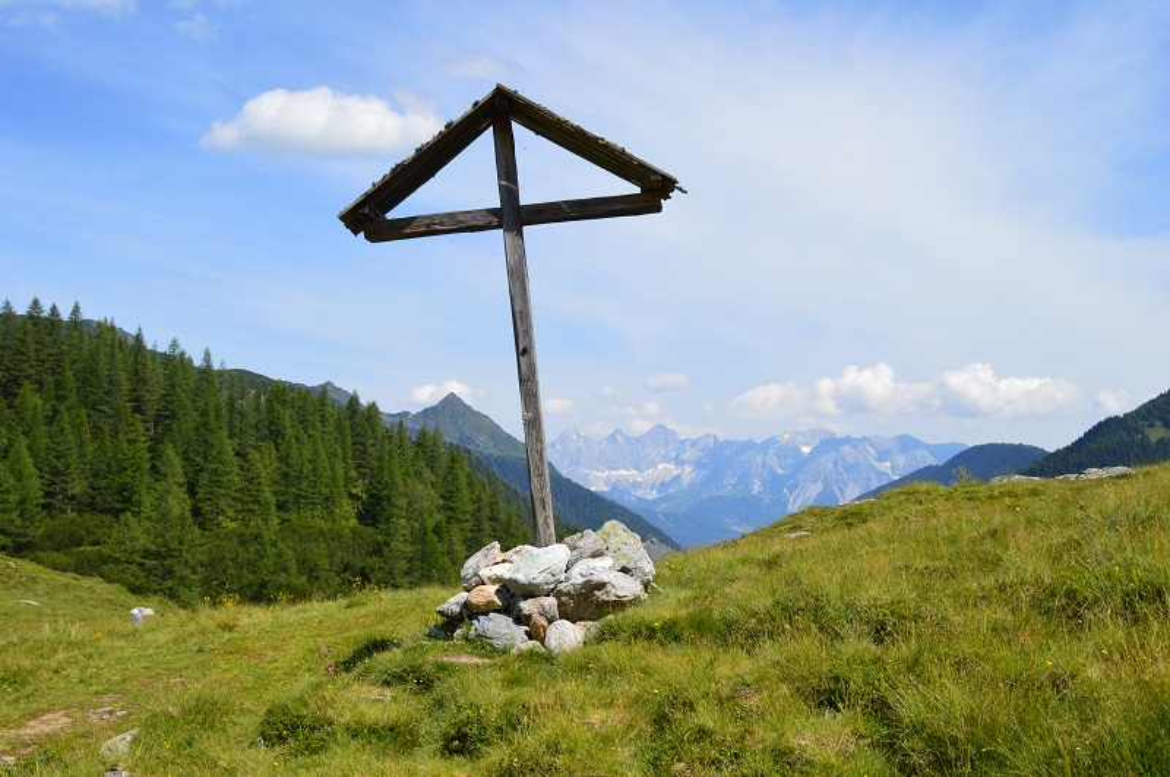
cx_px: 585
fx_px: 1120
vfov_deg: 38.3
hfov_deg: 55.2
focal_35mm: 34
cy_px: 388
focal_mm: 23
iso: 400
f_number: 11
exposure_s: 1/500
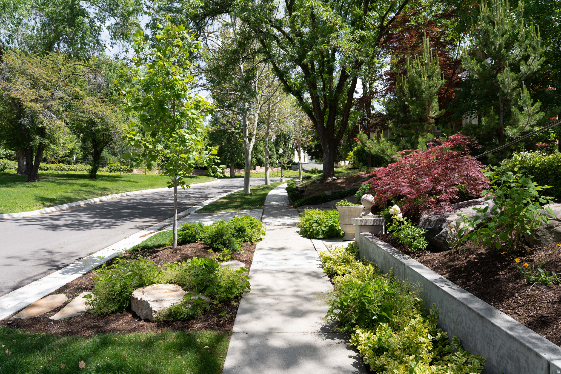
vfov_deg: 53.1
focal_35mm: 24
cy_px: 187
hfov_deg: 73.7
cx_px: 280
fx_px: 374
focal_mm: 24
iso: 100
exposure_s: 1/250
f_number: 5
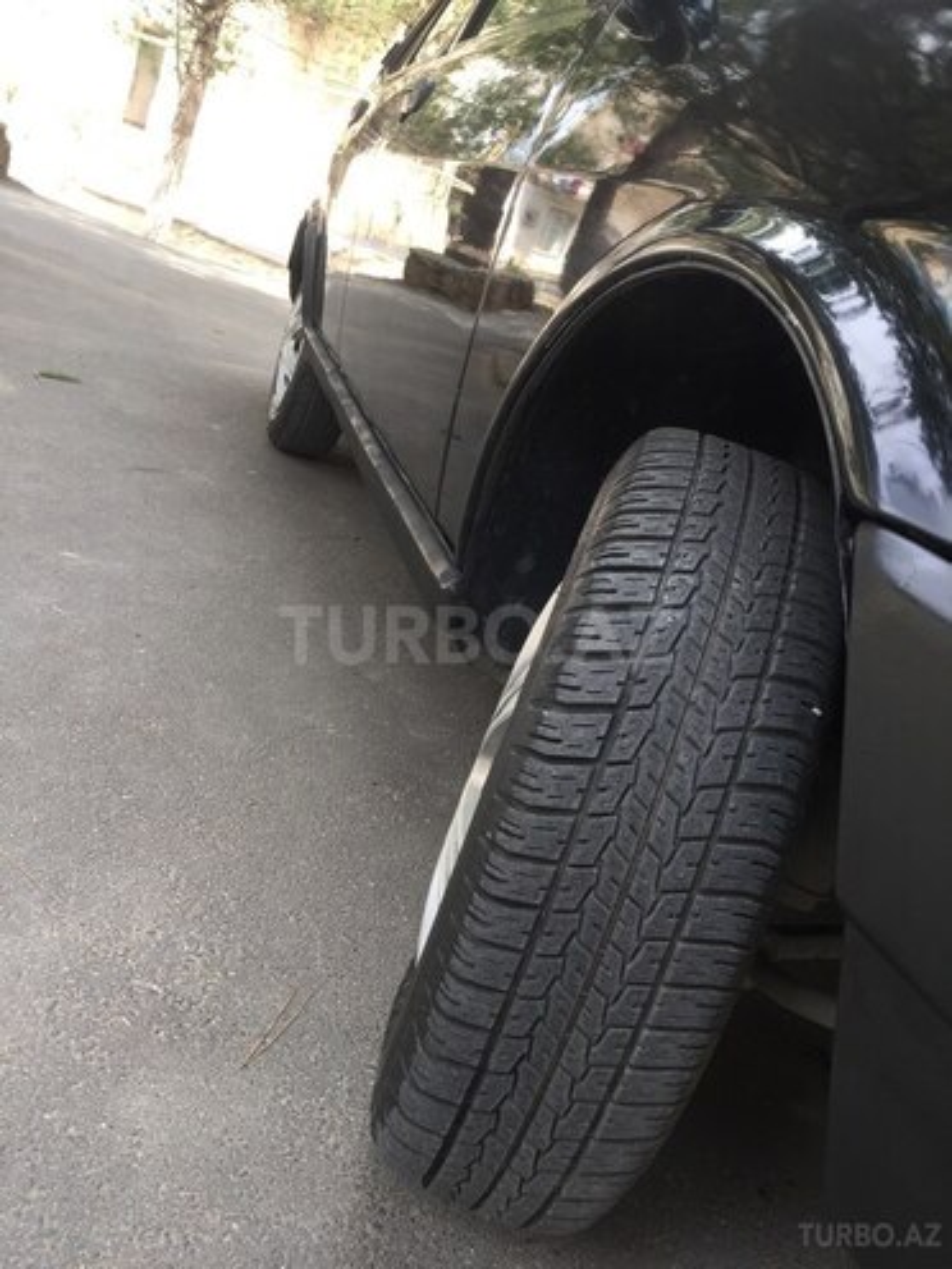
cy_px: 634
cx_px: 476
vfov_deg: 61.7
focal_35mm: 29
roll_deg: -20.0
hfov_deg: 48.2
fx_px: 1063
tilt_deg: -18.0
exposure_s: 1/112
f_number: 2.2
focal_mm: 4.15
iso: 32
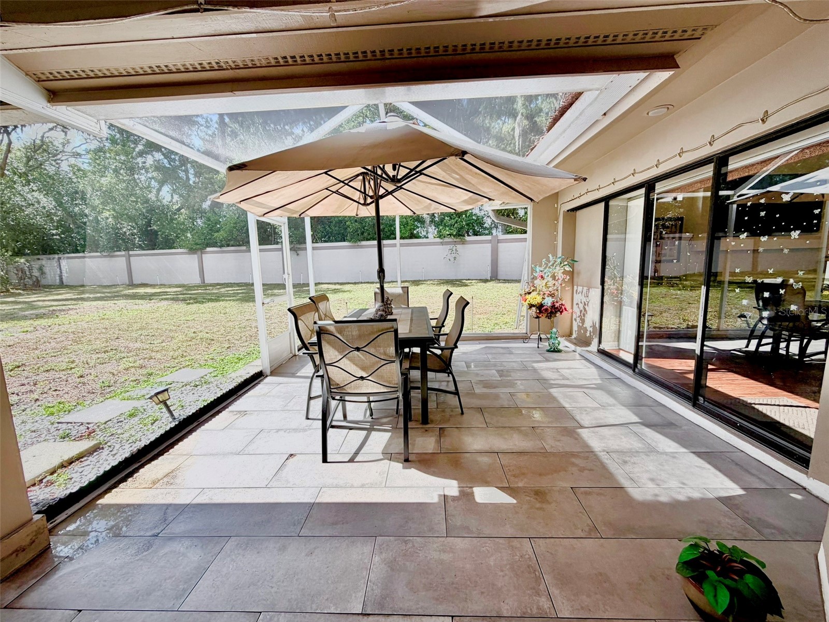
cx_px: 414
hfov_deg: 102.1
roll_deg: +1.9
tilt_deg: -7.8
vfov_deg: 85.7
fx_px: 335
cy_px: 311
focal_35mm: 14
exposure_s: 1/502
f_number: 2.2
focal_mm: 2.22
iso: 64
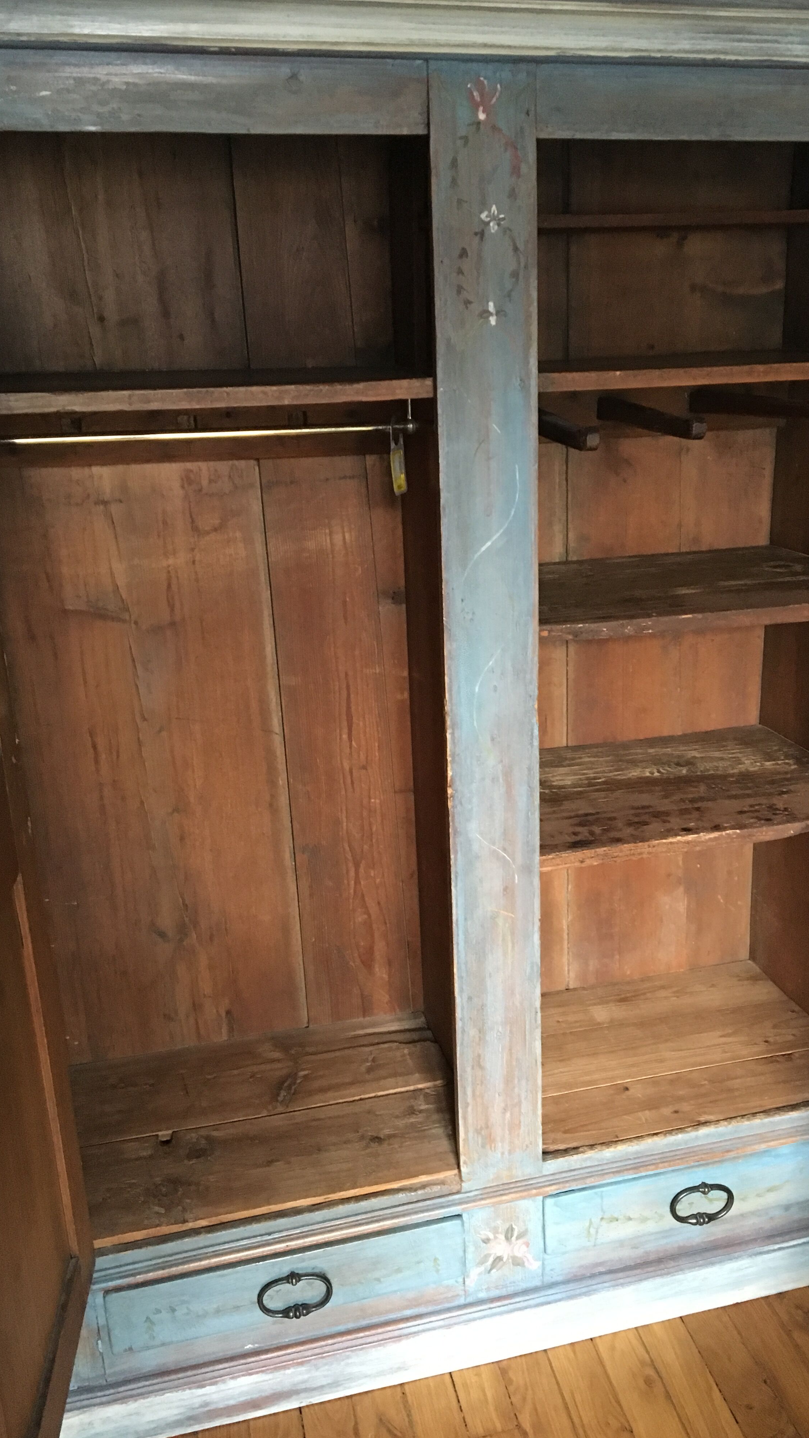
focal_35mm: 32
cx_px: 464
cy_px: 722
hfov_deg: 36.6
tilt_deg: -18.0
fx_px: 1220
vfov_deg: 61.0
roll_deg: +2.6
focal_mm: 4.15
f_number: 2.2
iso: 200
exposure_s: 1/25
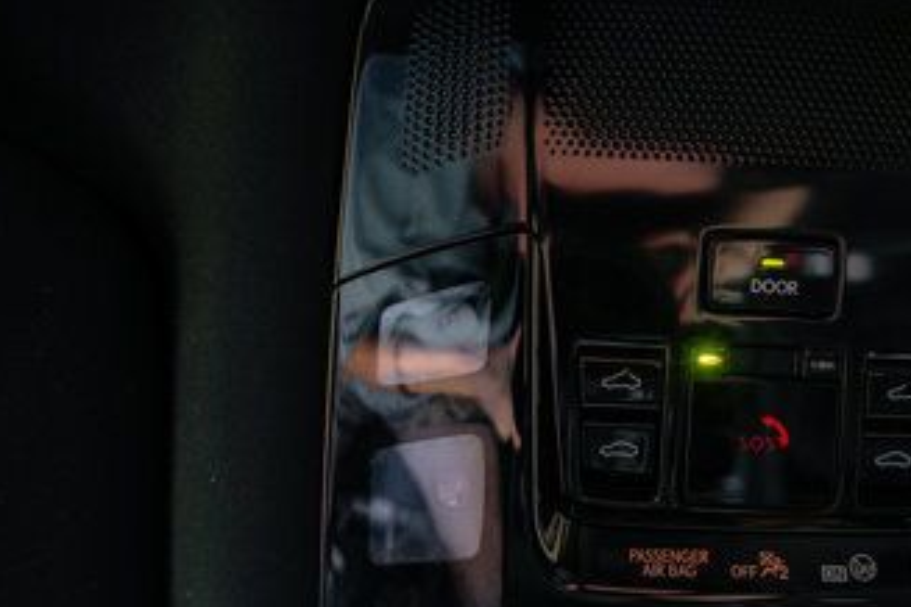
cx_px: 699
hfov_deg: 40.5
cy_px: 408
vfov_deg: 28.4
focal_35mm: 47
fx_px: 1189
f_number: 2.8
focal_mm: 24
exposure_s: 1/250
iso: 500
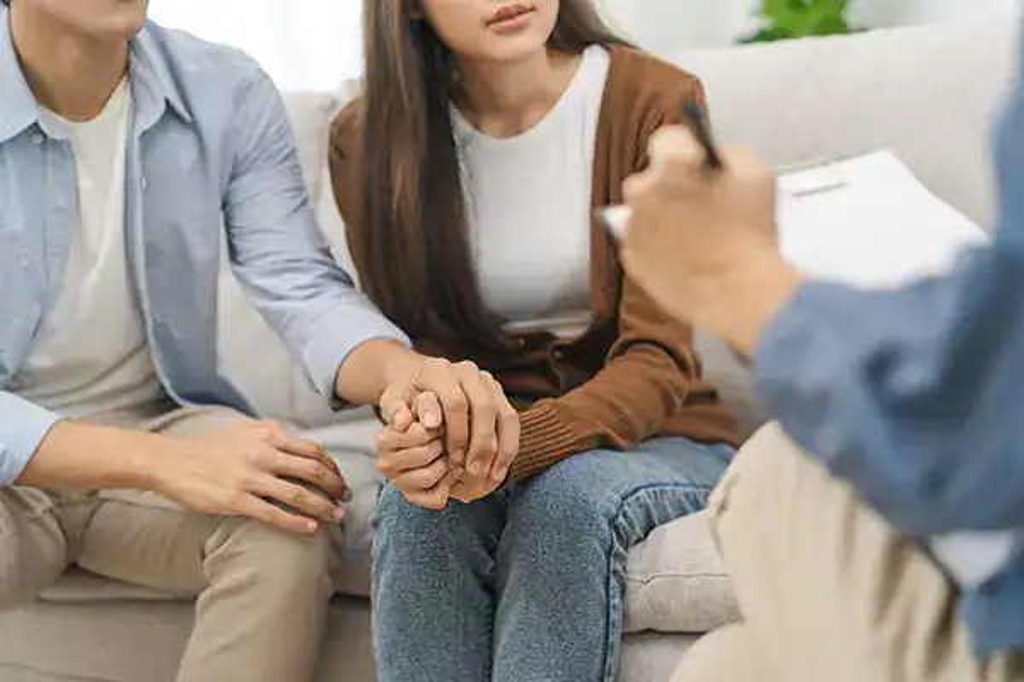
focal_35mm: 55
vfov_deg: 24.6
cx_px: 512
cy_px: 341
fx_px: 1564
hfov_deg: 36.2
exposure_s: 1/250
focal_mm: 55
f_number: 2.8
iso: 500
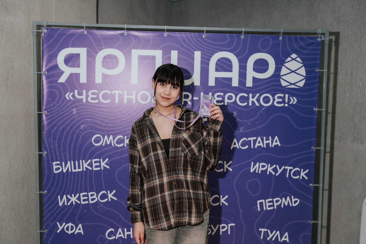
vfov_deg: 35.1
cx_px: 183
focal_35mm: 38
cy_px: 122
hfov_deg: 50.7
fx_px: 386
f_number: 2.8
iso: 320
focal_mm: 38
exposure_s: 1/125
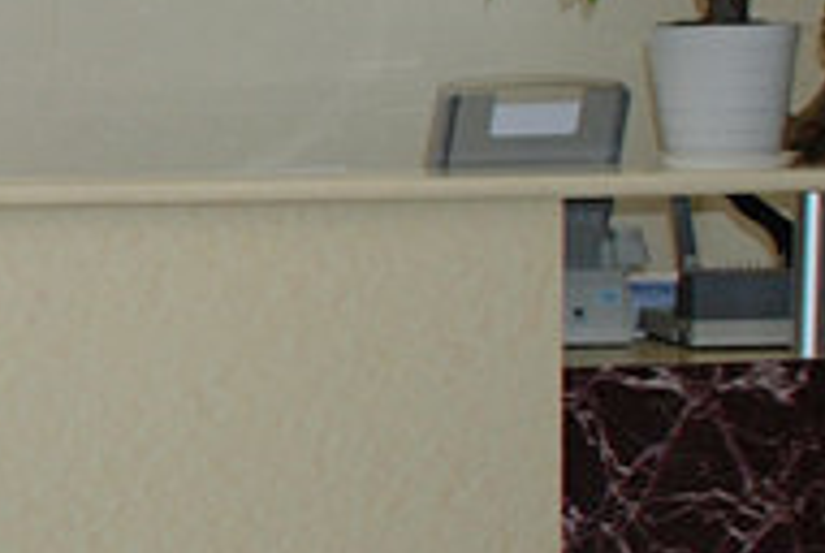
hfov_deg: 14.0
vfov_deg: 10.0
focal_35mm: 138
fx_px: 3167
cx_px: -380
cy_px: 201
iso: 200
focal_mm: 22
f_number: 3.8
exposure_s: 1/60
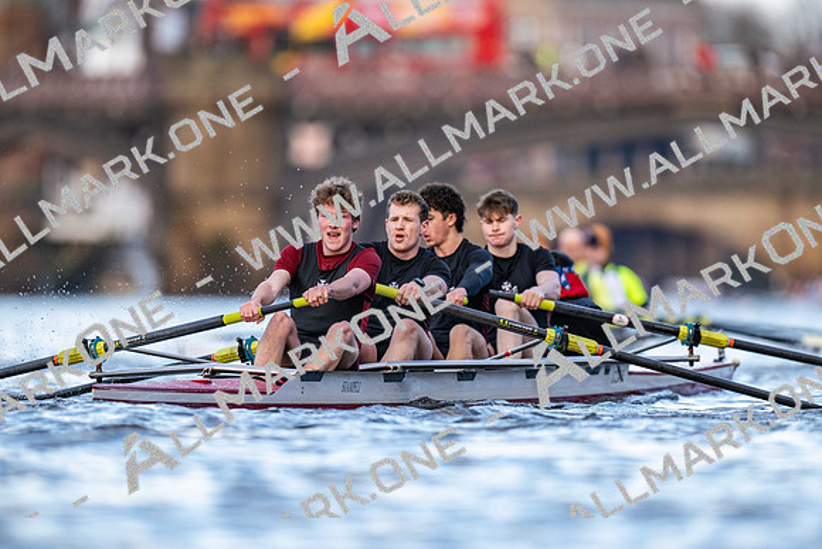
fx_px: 13703
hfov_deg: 3.4
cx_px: 411
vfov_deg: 2.3
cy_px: 274
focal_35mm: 600
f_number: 4
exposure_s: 1/2500
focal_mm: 600
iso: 1600
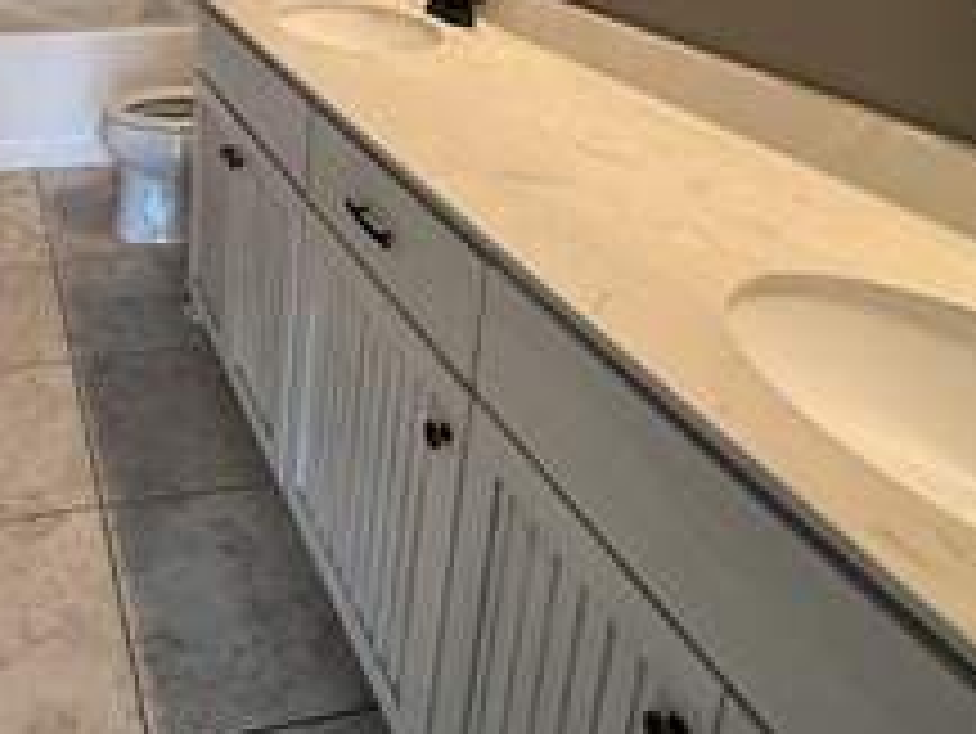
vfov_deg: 39.2
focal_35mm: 31
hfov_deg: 52.9
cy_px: -27
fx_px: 875
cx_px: 144
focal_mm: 2.22
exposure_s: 1/60
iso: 250
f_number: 2.2
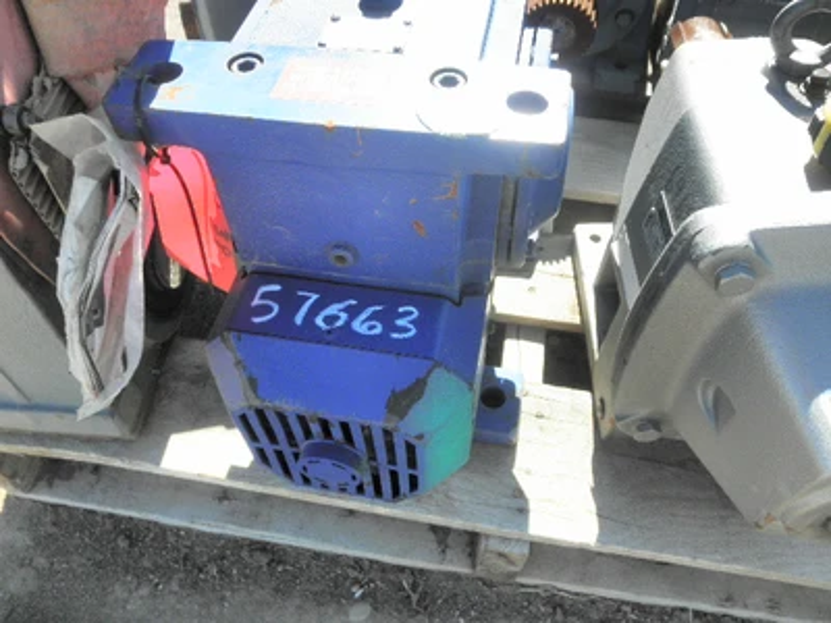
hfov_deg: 63.4
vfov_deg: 49.7
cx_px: 416
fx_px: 672
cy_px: 312
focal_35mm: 28
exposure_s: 1/400
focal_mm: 5
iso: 64
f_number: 3
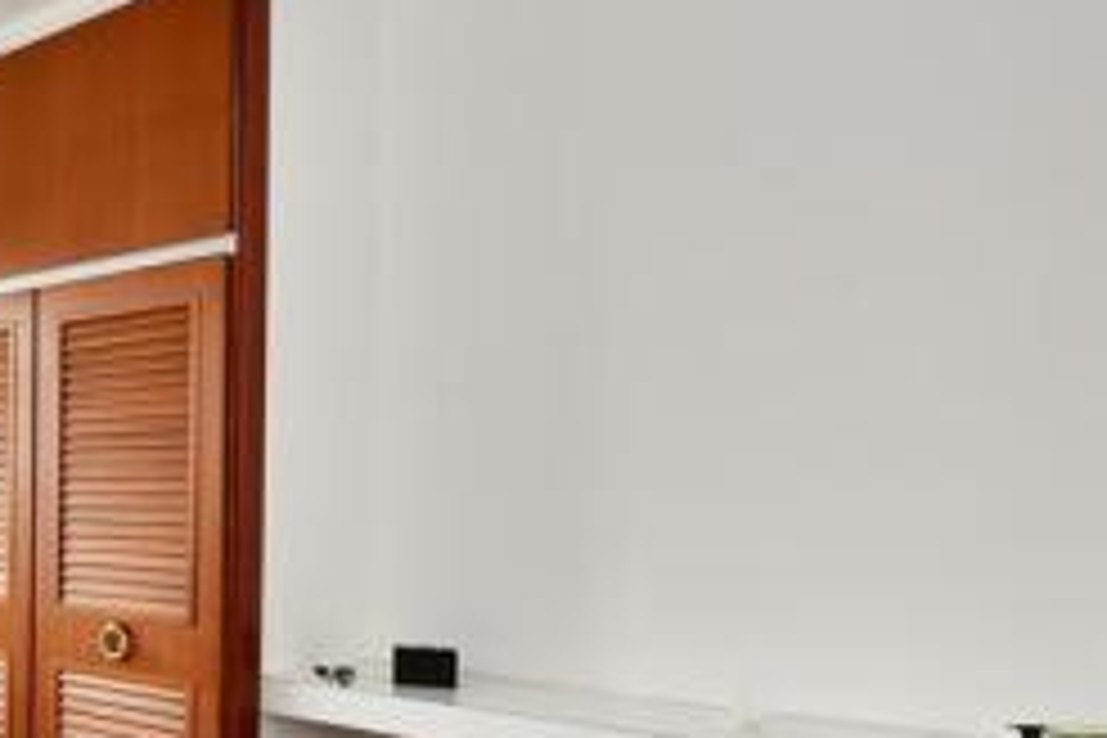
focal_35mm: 40
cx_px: -248
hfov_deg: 36.4
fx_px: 1230
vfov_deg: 33.1
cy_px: 502
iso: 800
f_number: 6.3
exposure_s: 1/125
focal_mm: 10
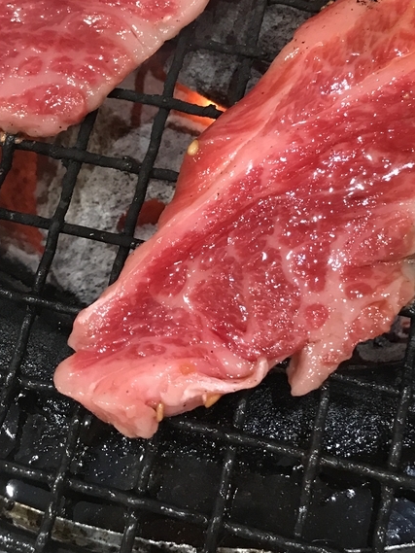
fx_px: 943
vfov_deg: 31.2
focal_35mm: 59
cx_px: 302
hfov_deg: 24.6
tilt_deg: -58.6
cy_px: 54
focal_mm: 3.99
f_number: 1.8
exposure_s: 1/13
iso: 100
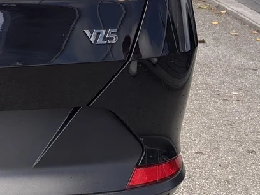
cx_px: -159
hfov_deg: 17.0
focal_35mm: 102
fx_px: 766
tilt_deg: -19.9
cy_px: 59
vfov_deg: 14.5
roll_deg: -2.7
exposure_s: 1/329
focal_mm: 5.96
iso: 50
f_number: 1.6
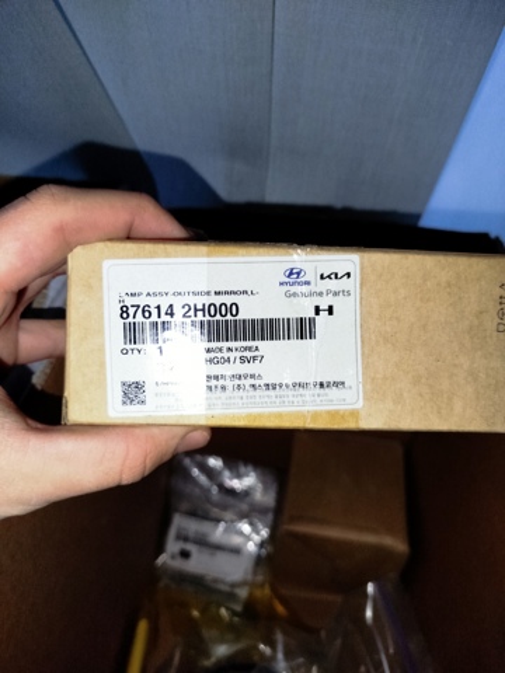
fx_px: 467
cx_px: 252
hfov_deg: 56.8
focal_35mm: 24
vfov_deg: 71.6
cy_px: 336
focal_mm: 5.31
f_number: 1.7
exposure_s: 1/50
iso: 160
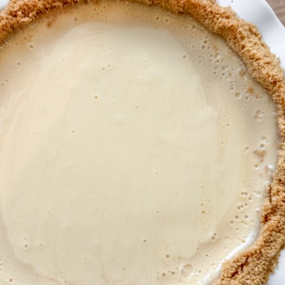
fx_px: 410
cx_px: 114
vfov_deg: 38.2
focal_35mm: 44
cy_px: 170
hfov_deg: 38.2
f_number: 1.8
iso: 200
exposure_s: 1/120
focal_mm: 6.76
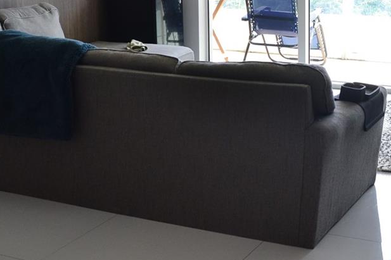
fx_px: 760
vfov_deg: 18.8
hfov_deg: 28.5
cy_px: -11
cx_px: 279
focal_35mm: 70
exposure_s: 1/60
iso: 400
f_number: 8
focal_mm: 18
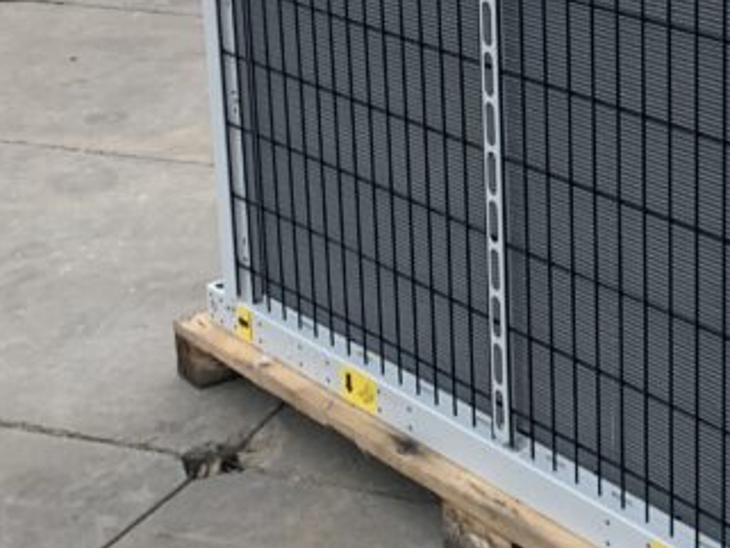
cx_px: 791
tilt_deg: -15.0
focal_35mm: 83
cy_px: 16
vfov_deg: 17.4
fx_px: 1751
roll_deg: -1.1
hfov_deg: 22.3
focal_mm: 4.25
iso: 100
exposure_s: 1/121
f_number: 1.8
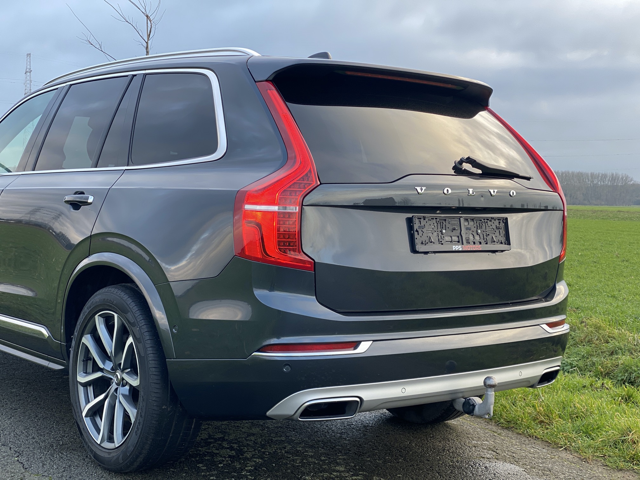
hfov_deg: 36.8
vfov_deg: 28.0
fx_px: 961
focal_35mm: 52
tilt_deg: -2.7
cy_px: 240
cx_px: 320
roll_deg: -1.5
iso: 40
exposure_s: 1/122
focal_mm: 6
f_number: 2
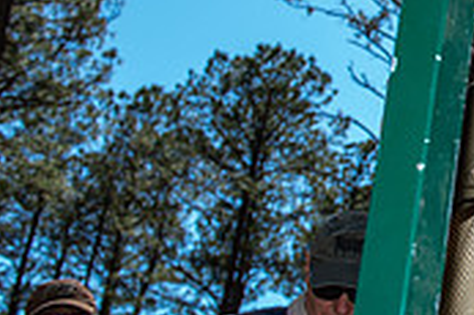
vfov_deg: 14.1
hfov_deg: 17.9
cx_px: 784
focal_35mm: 97
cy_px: 129
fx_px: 1276
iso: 50
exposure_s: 1/160
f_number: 5.6
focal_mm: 29
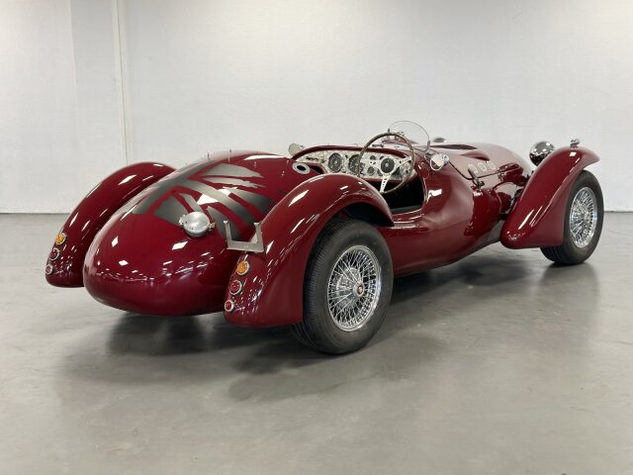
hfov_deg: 39.7
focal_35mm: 48
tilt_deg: -10.0
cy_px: 238
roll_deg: +0.4
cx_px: 316
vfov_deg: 30.3
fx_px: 878
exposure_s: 1/64
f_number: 1.78
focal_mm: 6.86
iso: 125
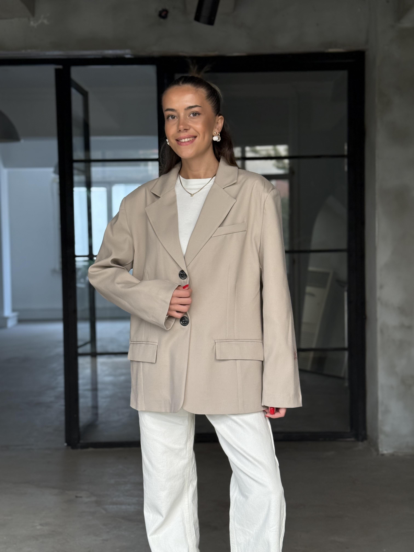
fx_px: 765
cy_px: 276
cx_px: 207
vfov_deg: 39.7
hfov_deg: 30.3
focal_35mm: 48
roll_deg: +0.6
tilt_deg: -2.5
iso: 160
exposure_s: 1/109
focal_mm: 6.76
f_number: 1.78
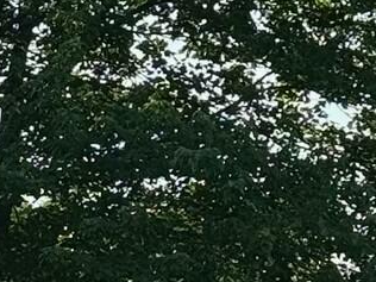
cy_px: 553
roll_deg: -0.6
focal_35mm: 306
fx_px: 3324
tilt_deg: -2.3
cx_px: -681
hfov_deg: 6.1
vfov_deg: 4.8
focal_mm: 6.76
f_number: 1.78
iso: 64
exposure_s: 1/1366
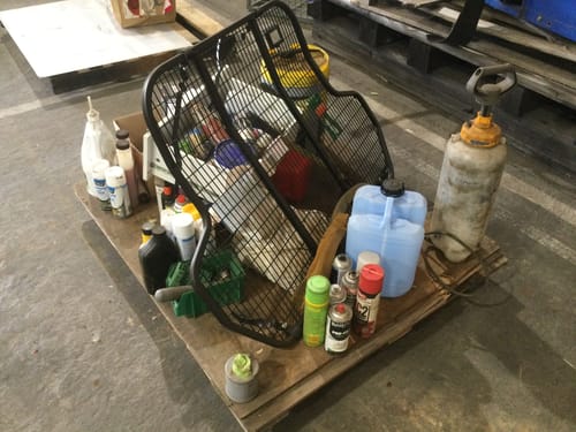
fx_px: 516
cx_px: 288
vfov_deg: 45.4
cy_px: 216
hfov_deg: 58.4
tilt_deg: -39.2
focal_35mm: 31
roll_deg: -0.6
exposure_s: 1/25
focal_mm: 3.3
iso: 200
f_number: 2.4
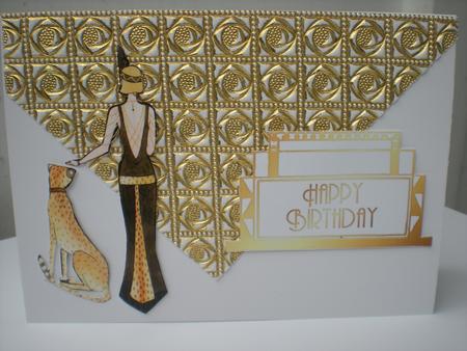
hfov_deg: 49.0
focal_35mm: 38
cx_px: 234
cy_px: 176
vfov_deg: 37.8
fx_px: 513
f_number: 4.6
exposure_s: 1/150
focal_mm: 6.3
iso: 64
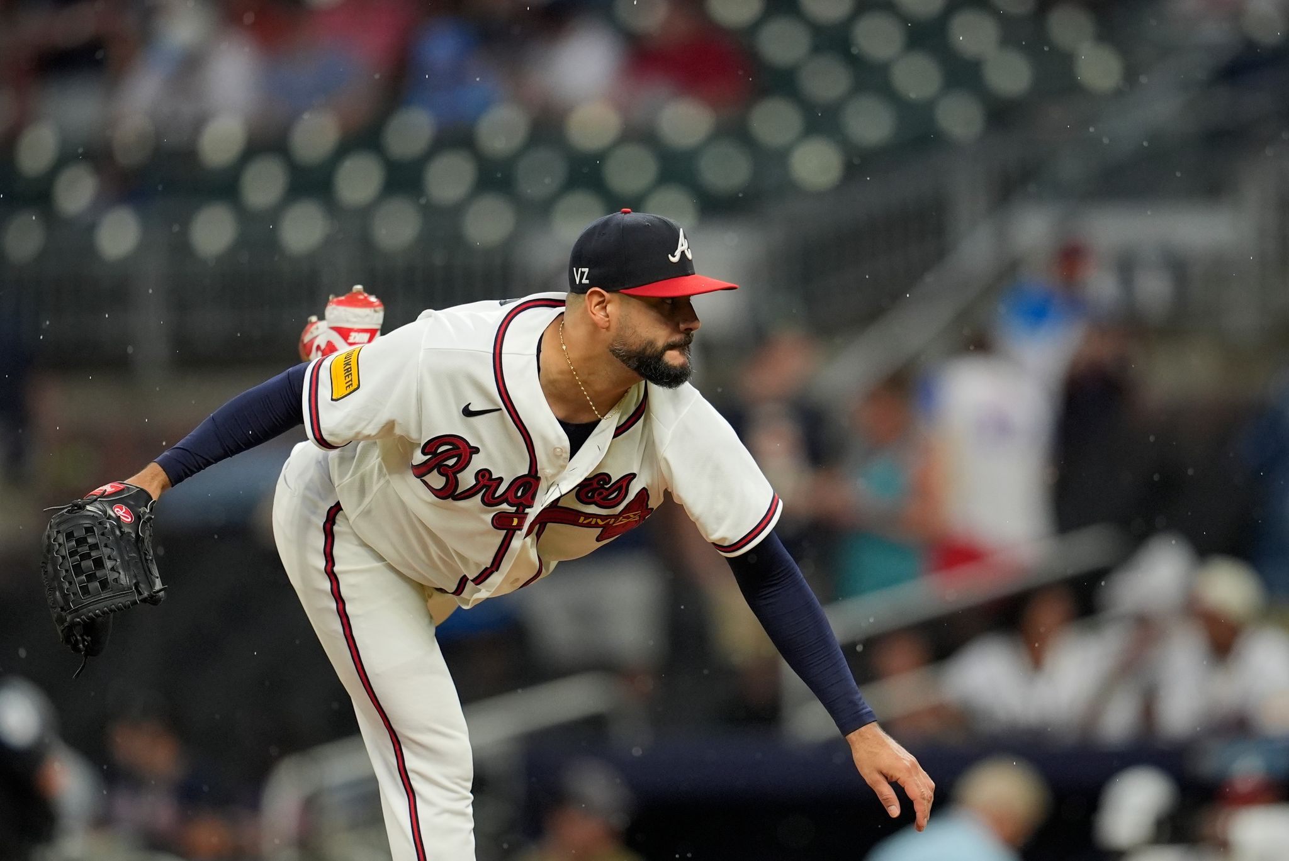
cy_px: 430
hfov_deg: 3.4
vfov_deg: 2.3
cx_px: 644
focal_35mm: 600
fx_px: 21499
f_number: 2.8
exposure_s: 1/2000
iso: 2000
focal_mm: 400
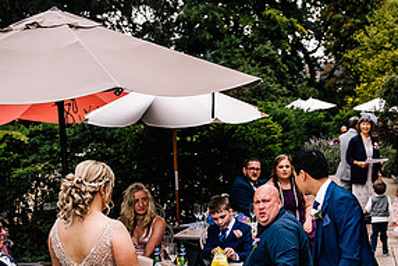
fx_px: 785
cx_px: 309
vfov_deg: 19.1
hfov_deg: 27.9
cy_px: 196
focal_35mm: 71
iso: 125
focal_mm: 35
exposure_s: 1/250
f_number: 4.5
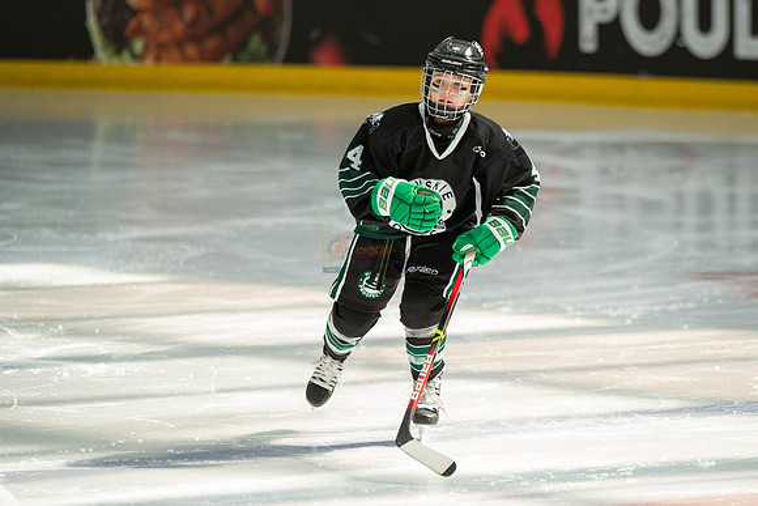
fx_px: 7477
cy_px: 253
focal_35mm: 355
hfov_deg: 5.8
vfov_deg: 3.9
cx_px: 449
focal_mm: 300
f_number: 3.5
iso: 1600
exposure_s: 1/2000
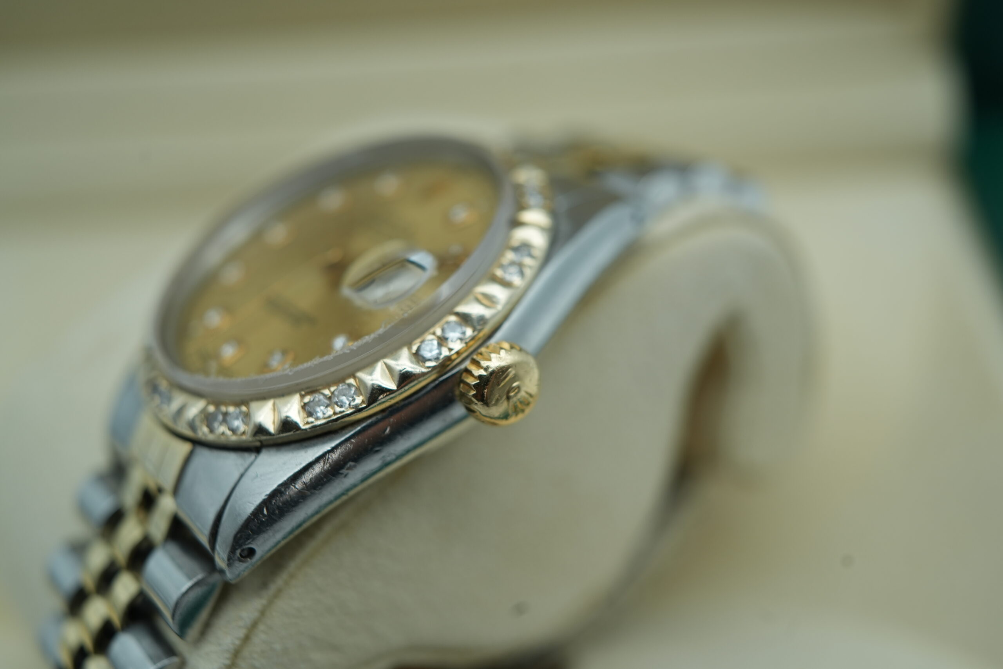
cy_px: 334
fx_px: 975
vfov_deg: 37.9
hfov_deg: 54.4
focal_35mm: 35
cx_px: 502
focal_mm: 35
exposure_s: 1/250
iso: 400
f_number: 5
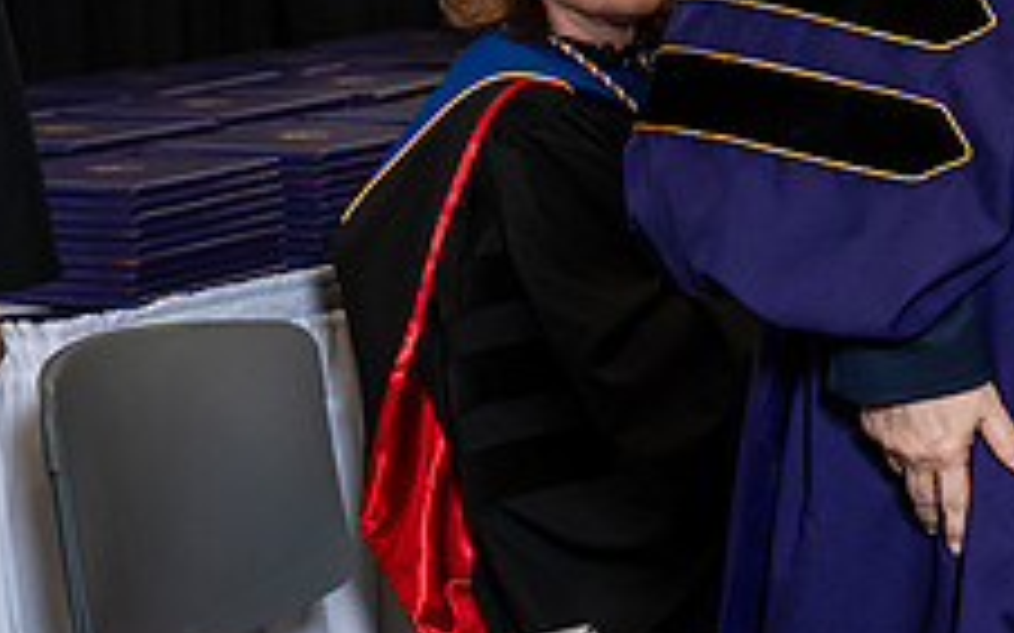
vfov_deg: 7.1
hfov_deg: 11.2
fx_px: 5055
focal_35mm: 183
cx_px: 1270
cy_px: -20
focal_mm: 70
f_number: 5
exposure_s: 1/200
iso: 1250
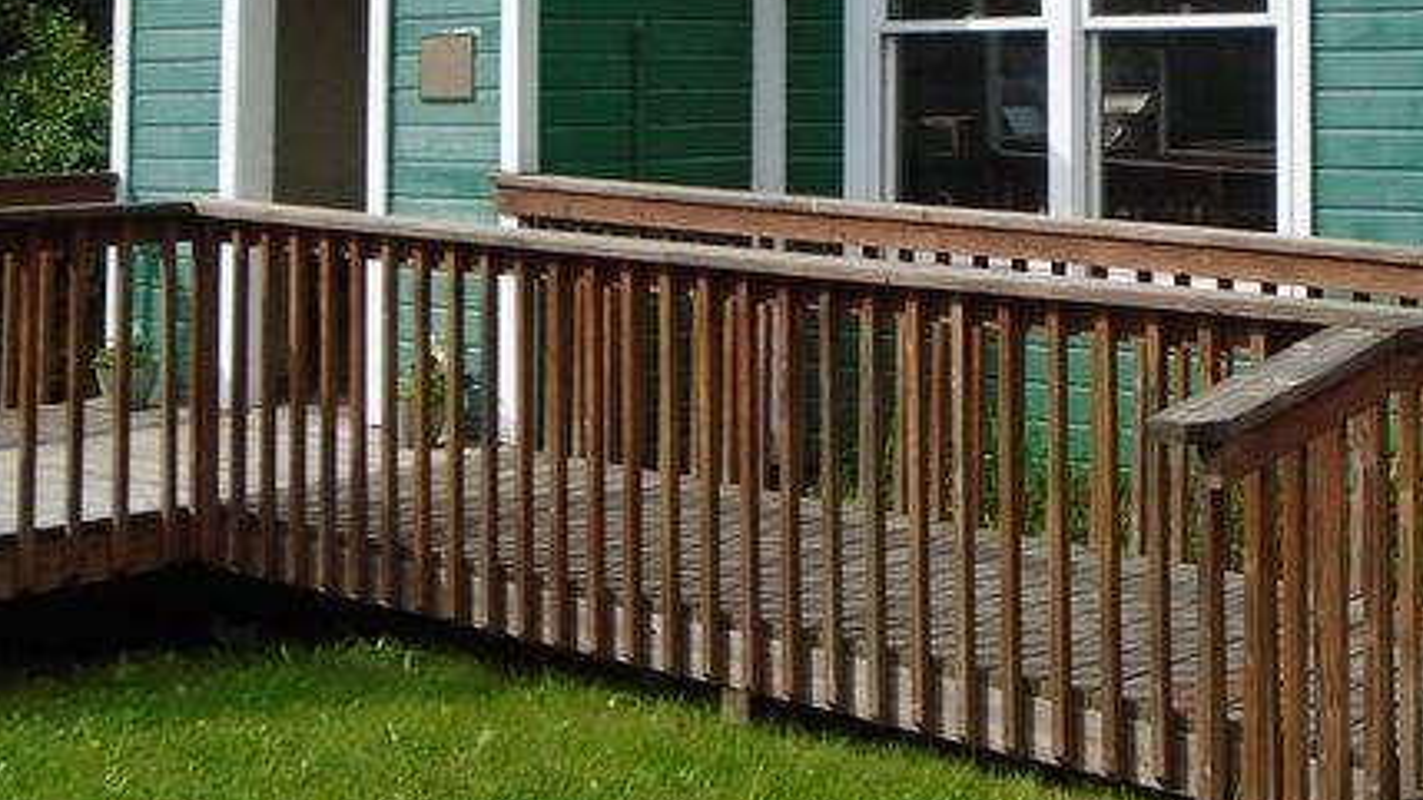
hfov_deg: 32.1
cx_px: 1217
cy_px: -40
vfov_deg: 18.5
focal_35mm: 63
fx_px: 2376
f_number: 3.5
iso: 100
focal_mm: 5.5
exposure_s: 1/640
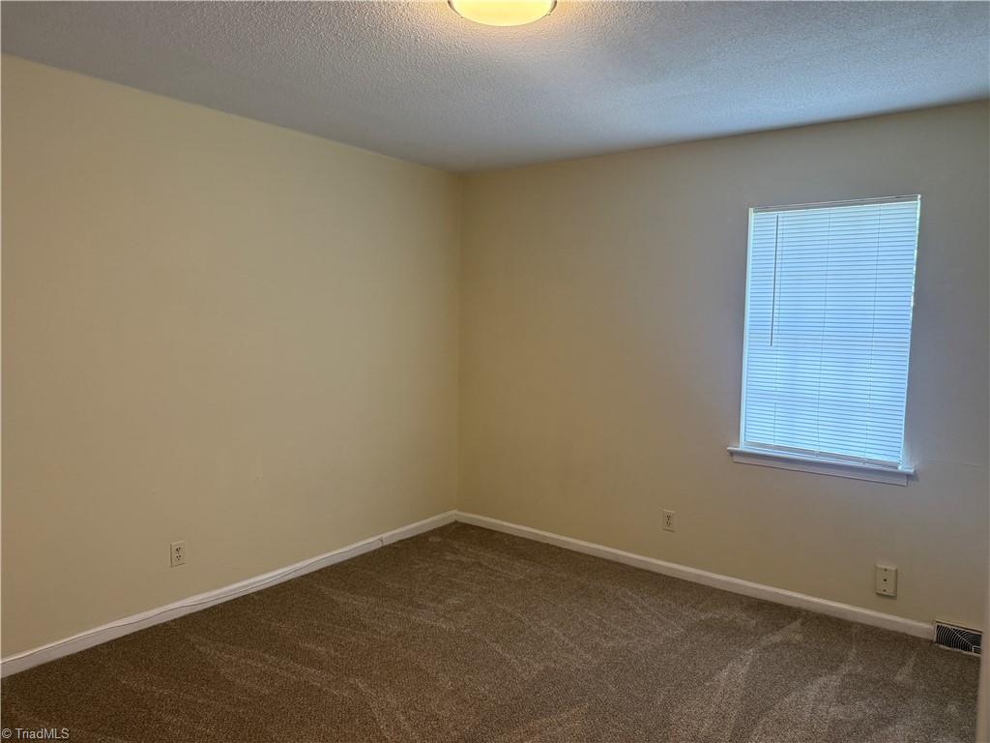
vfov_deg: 56.8
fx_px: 686
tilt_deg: -3.0
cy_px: 372
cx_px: 495
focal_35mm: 24
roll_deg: +0.4
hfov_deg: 71.6
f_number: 1.78
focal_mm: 6.76
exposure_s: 1/130
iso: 200
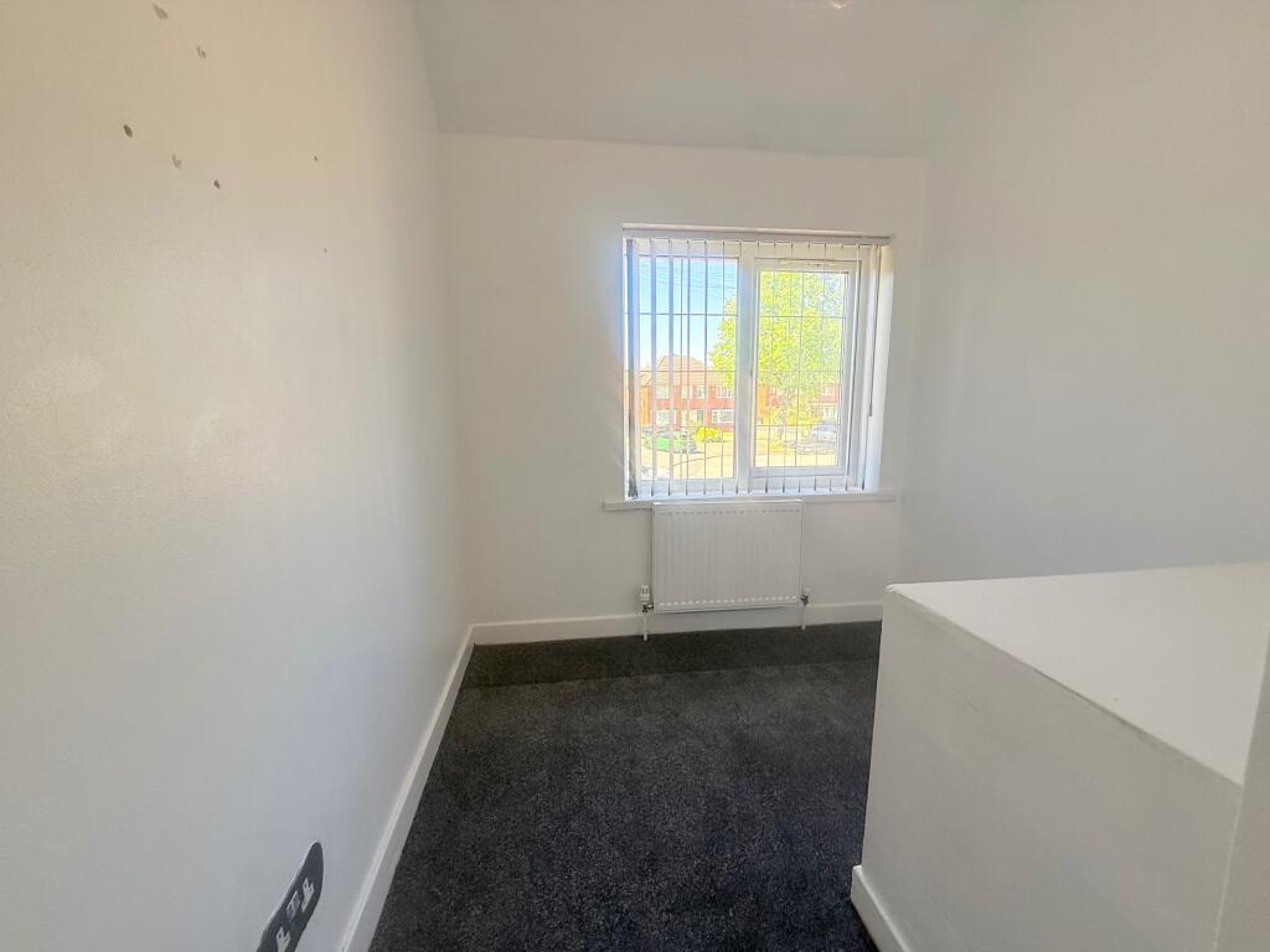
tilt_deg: -9.5
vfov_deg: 85.7
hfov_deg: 102.1
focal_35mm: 14
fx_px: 514
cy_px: 476
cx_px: 635
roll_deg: +0.5
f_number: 2.2
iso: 64
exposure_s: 1/159
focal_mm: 2.22
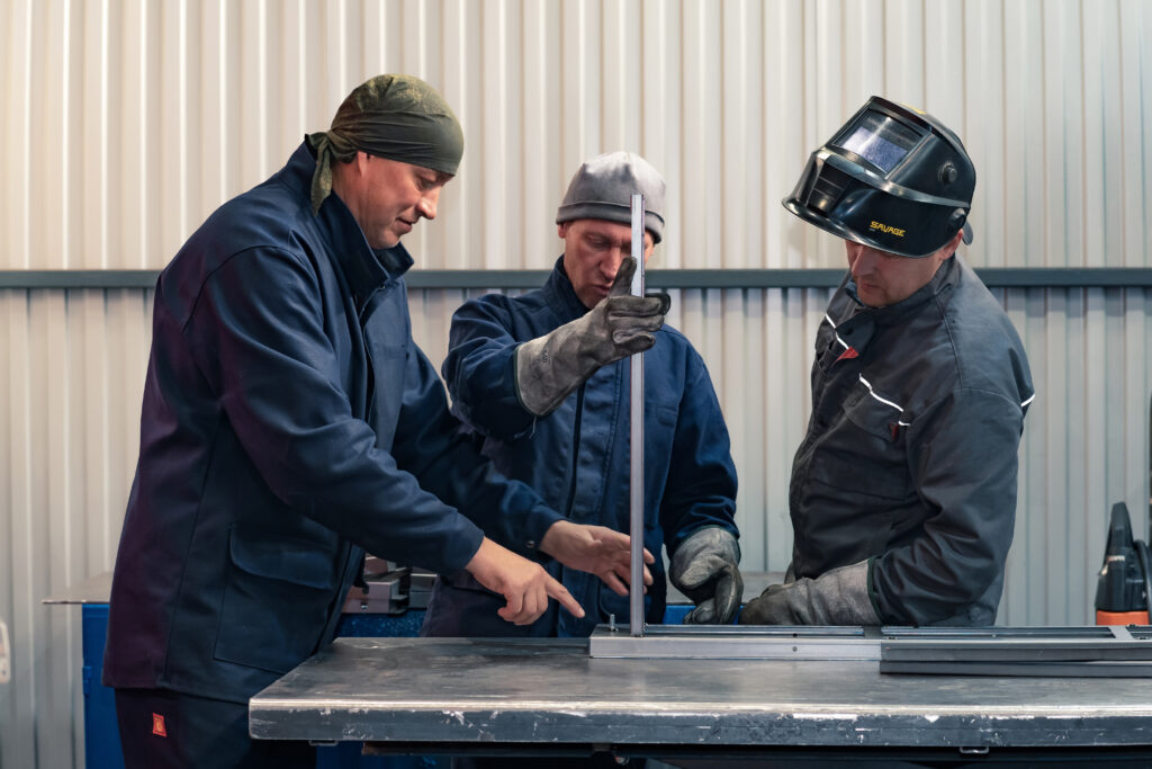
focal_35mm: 128
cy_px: 384
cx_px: 576
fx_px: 4096
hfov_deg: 16.0
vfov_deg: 10.7
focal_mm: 85
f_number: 3.6
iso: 200
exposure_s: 1/125
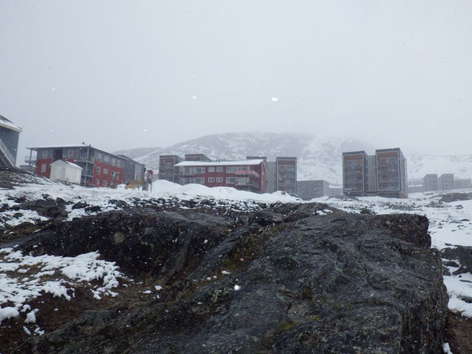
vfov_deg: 49.7
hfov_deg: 63.4
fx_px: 382
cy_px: 177
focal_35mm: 28
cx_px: 236
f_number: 4.2
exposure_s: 1/1000
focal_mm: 5
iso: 125
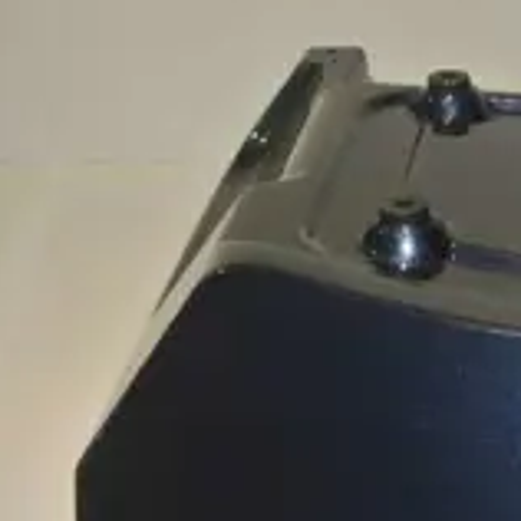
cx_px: 801
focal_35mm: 107
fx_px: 1822
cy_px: 485
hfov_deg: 15.0
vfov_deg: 16.0
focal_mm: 14
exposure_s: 1/60
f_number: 4
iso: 200
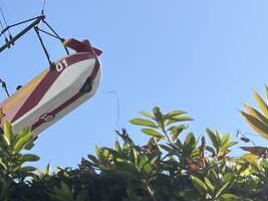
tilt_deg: +50.8
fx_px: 905
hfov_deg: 14.4
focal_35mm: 117
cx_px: -249
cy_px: -91
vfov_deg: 12.1
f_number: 1.6
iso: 50
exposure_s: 1/2222
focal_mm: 5.1
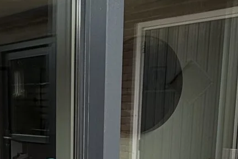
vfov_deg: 18.6
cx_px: 2
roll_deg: +1.8
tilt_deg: -9.5
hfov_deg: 27.6
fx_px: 456
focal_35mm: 69
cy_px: 193
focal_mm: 2.22
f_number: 2.2
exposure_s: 1/277
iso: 50
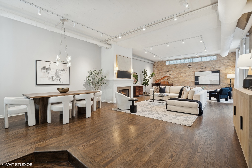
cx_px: 126
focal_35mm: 16
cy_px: 84
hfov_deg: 96.7
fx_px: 112
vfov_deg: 73.7
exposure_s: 1/6
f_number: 9
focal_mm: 16
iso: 320
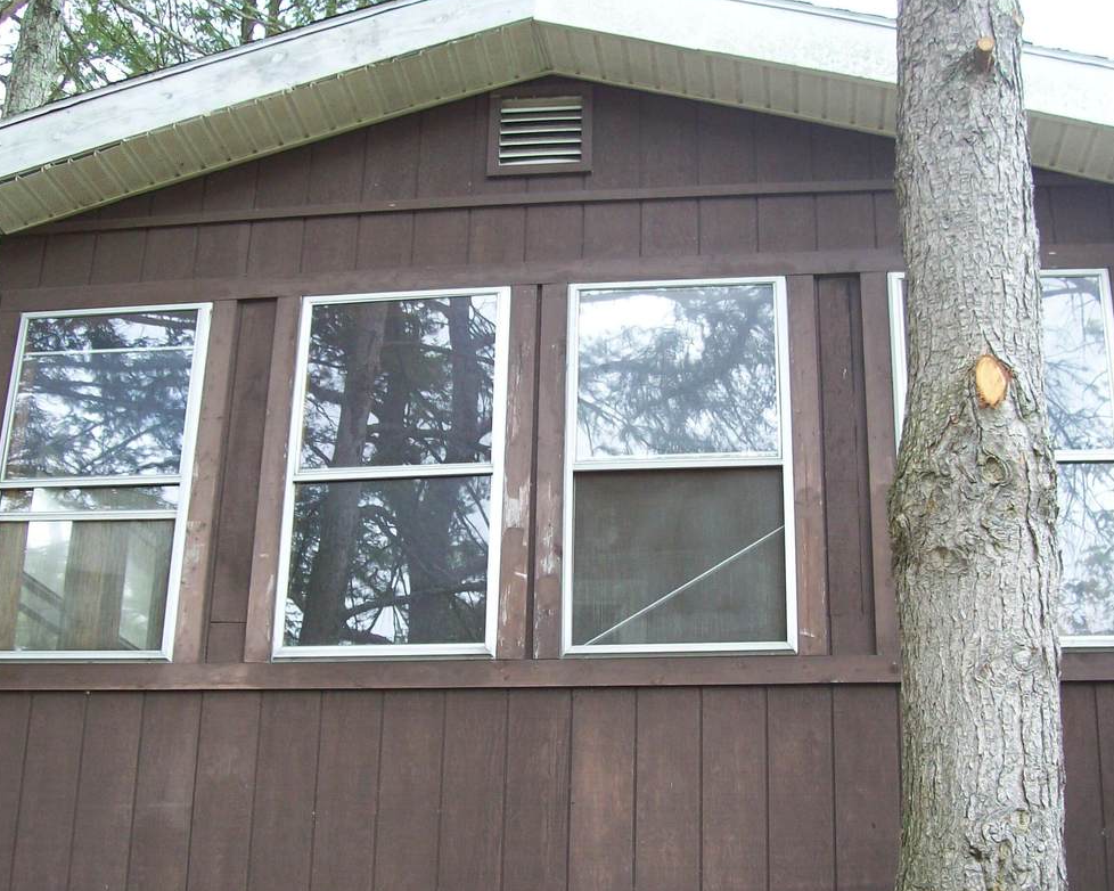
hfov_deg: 40.3
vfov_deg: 32.6
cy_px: 537
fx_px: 1516
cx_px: 575
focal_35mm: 46
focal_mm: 6
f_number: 2.7
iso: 80
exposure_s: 1/74.4
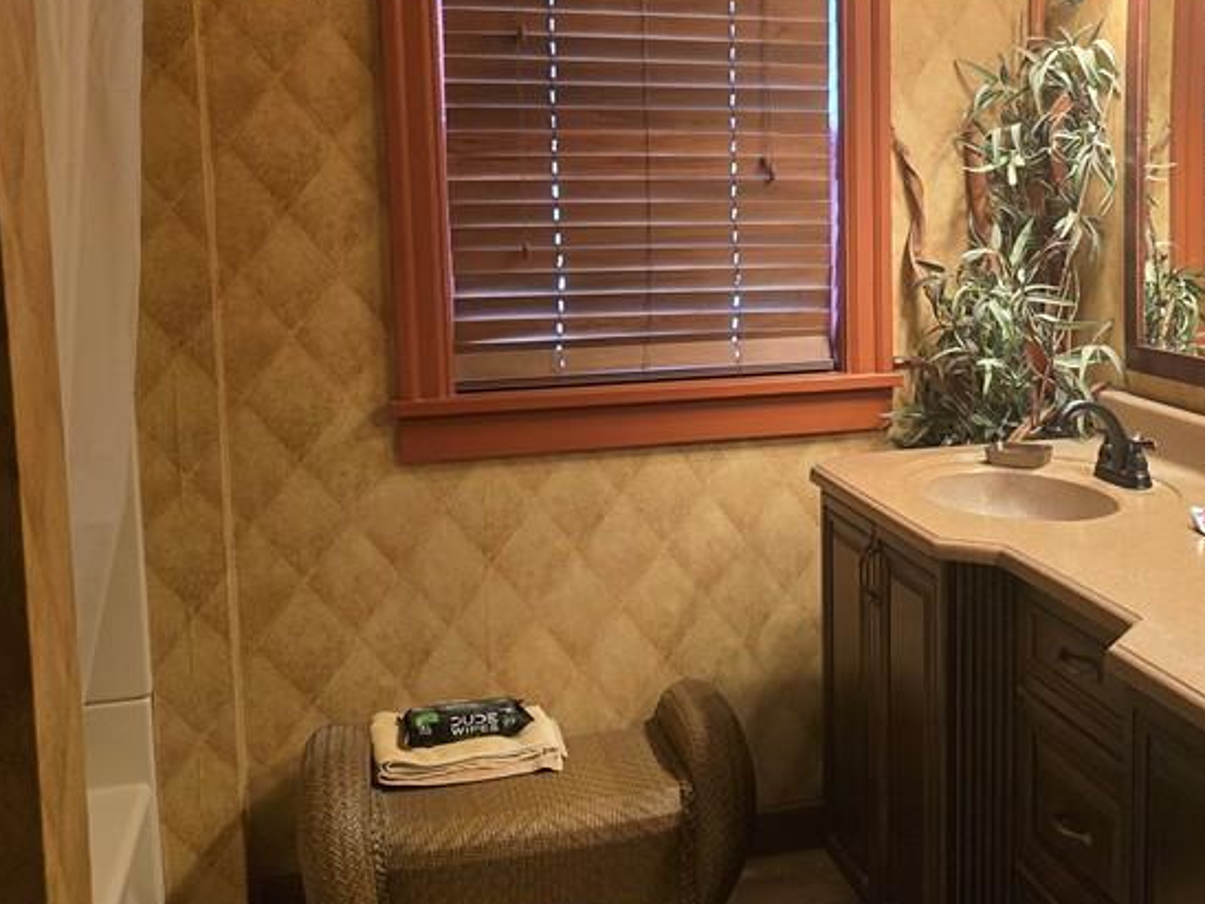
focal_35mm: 43
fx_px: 1497
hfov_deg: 43.0
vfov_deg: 33.4
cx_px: 833
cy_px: 321
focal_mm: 6.3
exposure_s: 1/120
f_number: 1.7
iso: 1000
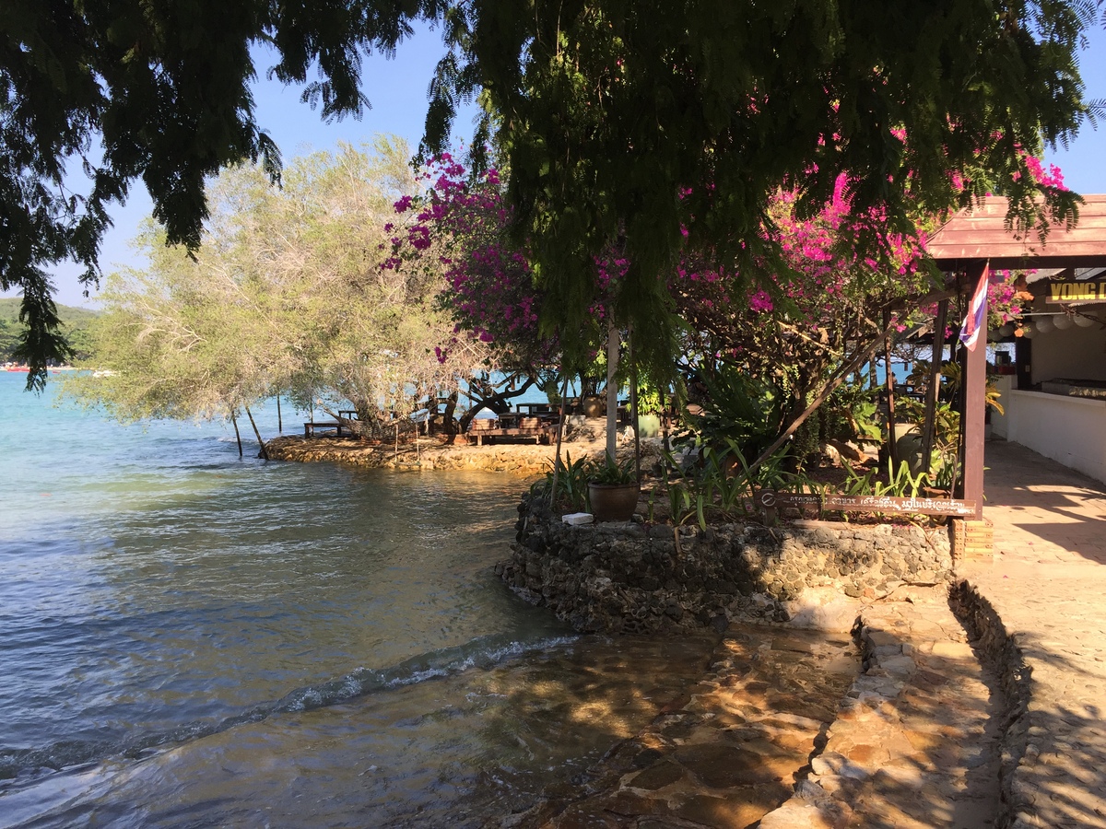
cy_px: 414
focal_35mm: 29
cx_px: 553
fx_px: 927
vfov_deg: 48.2
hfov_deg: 61.7
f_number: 2.2
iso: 32
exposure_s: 1/746
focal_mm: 4.15
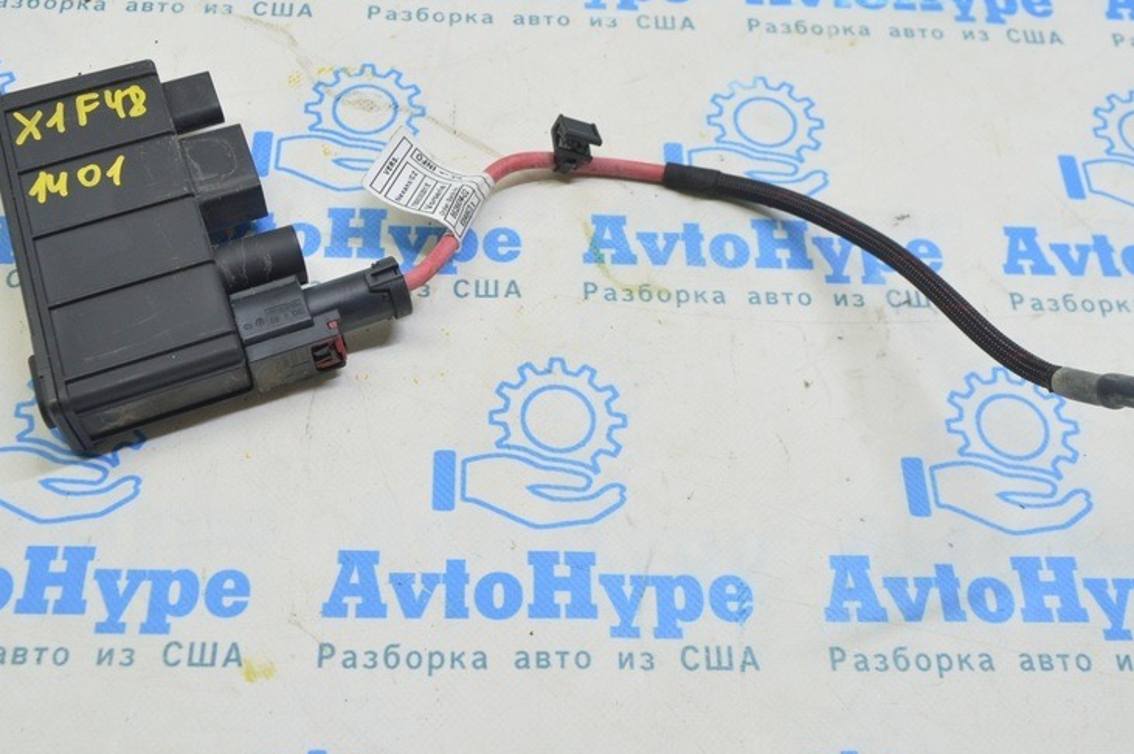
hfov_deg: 46.4
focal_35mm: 42
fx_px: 1322
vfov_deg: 31.7
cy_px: 297
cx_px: 509
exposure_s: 1/20
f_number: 5.6
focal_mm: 20
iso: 400
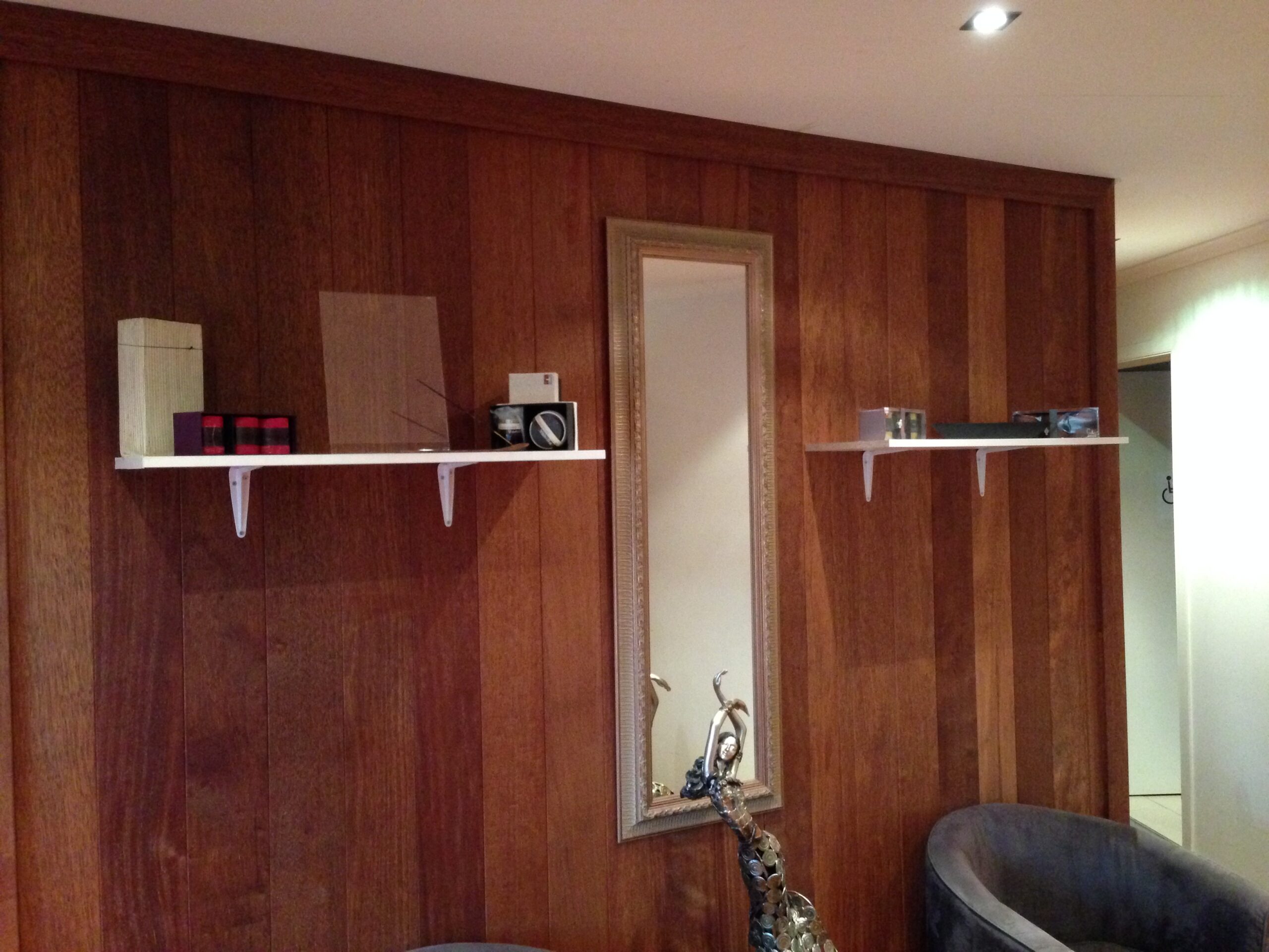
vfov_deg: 42.9
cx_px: 634
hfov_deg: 55.4
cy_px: 476
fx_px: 1210
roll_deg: +0.9
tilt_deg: +0.7
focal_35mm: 33
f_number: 2.4
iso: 500
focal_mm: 4.12
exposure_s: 1/15
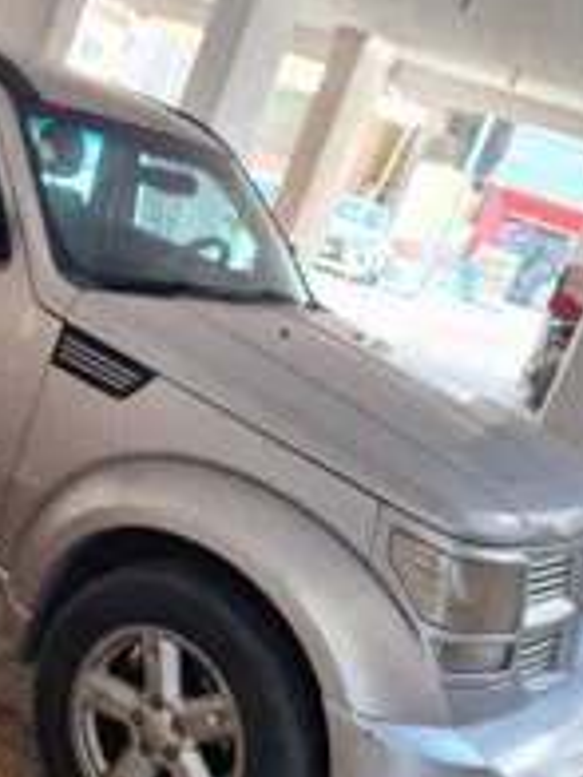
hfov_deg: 29.6
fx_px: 1055
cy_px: 313
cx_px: 63
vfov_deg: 40.3
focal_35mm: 47
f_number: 1.8
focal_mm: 5.54
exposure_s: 1/101
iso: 40
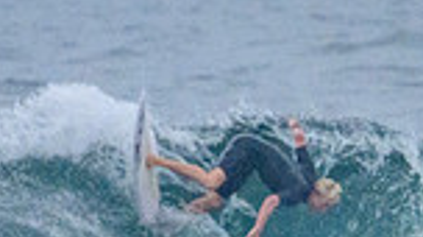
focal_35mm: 4400
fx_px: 49282
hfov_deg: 0.5
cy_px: 246
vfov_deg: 0.3
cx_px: 311
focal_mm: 800
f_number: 11
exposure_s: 1/2000
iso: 3200
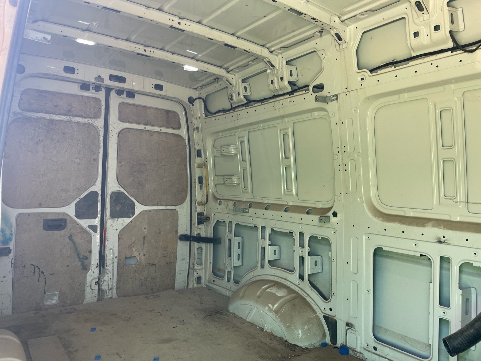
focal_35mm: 26
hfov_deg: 67.3
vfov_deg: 53.1
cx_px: 240
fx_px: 361
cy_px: 180
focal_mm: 4.2
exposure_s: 1/121
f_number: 1.6
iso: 64
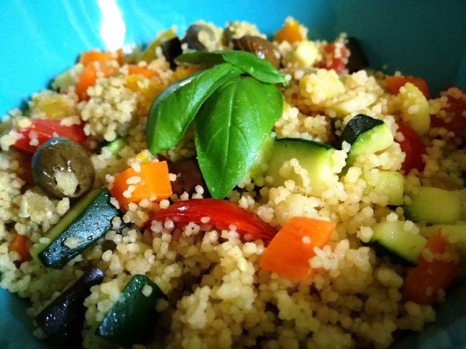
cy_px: 174
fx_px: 363
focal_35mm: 27
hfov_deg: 65.3
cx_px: 233
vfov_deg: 51.4
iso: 400
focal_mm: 3.79
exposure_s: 1/30
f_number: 2
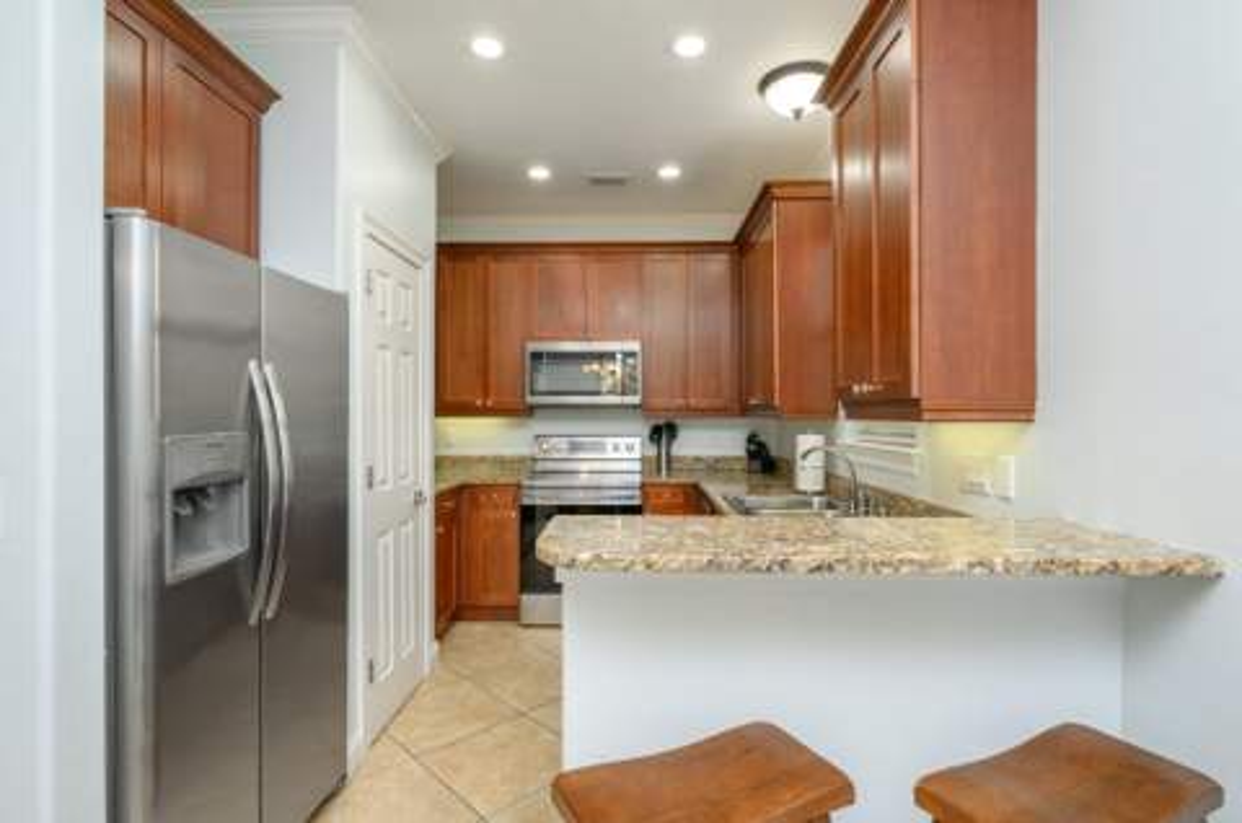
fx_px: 603
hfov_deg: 91.7
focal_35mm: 18
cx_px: 621
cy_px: 412
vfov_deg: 68.6
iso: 320
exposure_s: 1/30
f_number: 9
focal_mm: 17.5
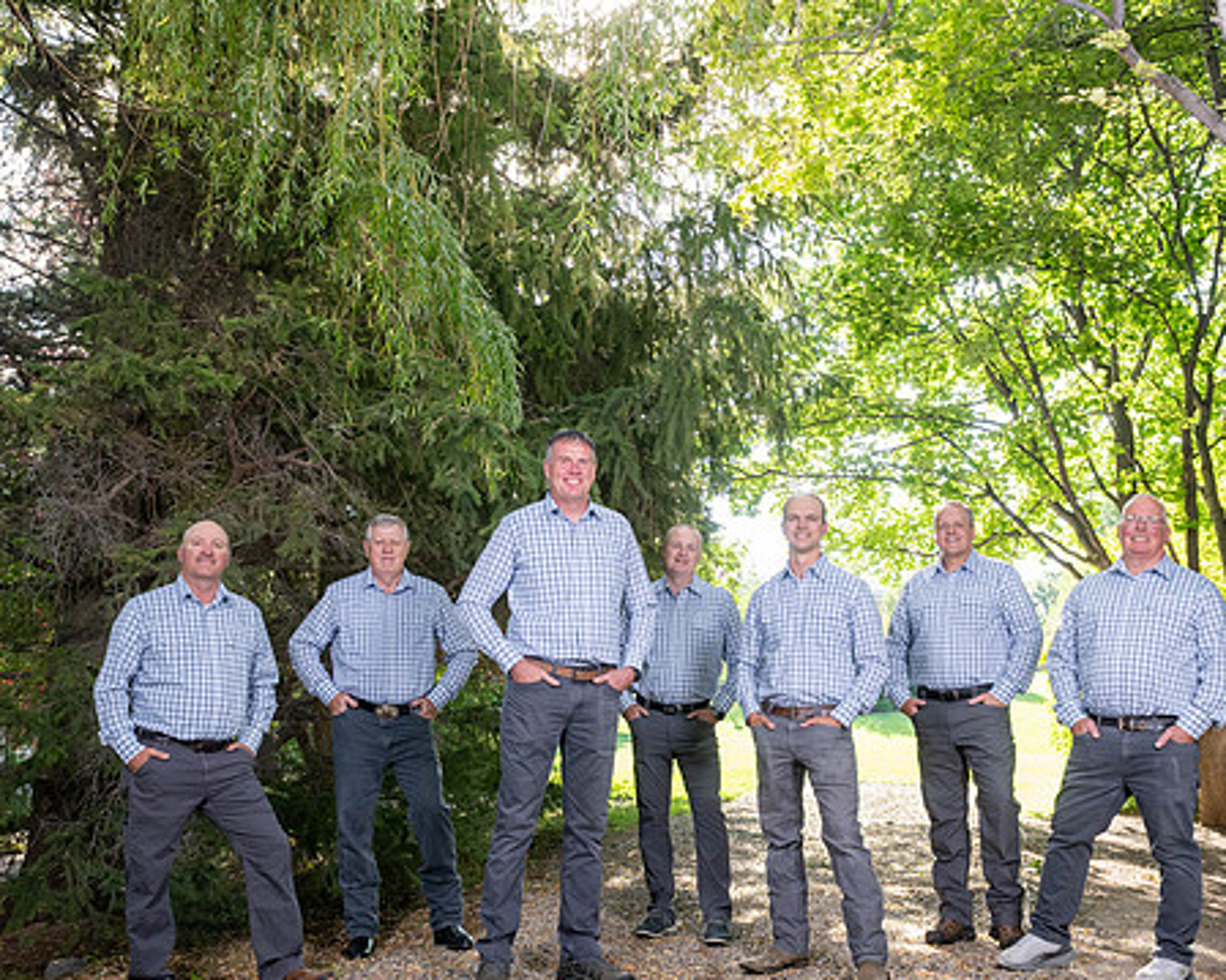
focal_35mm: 38
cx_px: 645
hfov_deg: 47.9
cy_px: 579
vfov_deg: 39.0
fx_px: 1379
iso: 640
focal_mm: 24
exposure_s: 1/200
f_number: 6.3
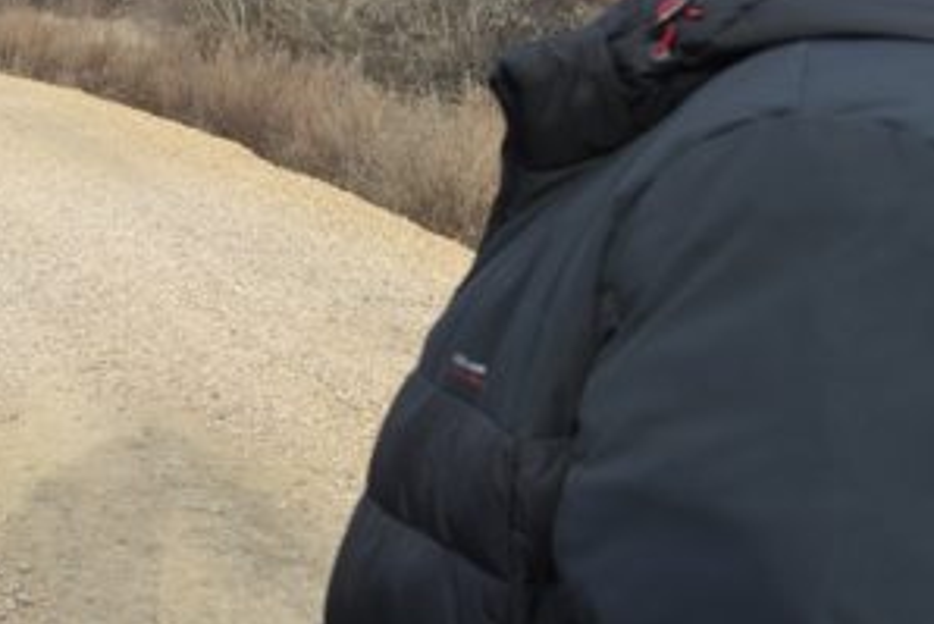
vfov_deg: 17.4
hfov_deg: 24.3
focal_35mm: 77
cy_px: 31
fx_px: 1999
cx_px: -132
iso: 100
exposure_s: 1/160
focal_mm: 22
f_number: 6.3
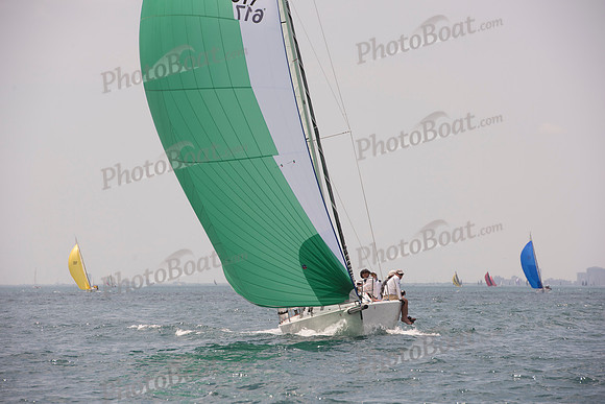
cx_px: 302
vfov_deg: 6.8
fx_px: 3380
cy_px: 202
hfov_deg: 10.2
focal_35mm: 201
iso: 250
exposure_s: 1/1250
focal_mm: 200
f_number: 9
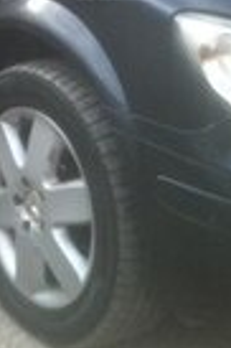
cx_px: -104
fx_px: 1274
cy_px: -38
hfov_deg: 10.1
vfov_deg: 15.1
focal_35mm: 132
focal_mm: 3.85
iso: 80
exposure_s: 1/214
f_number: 2.8
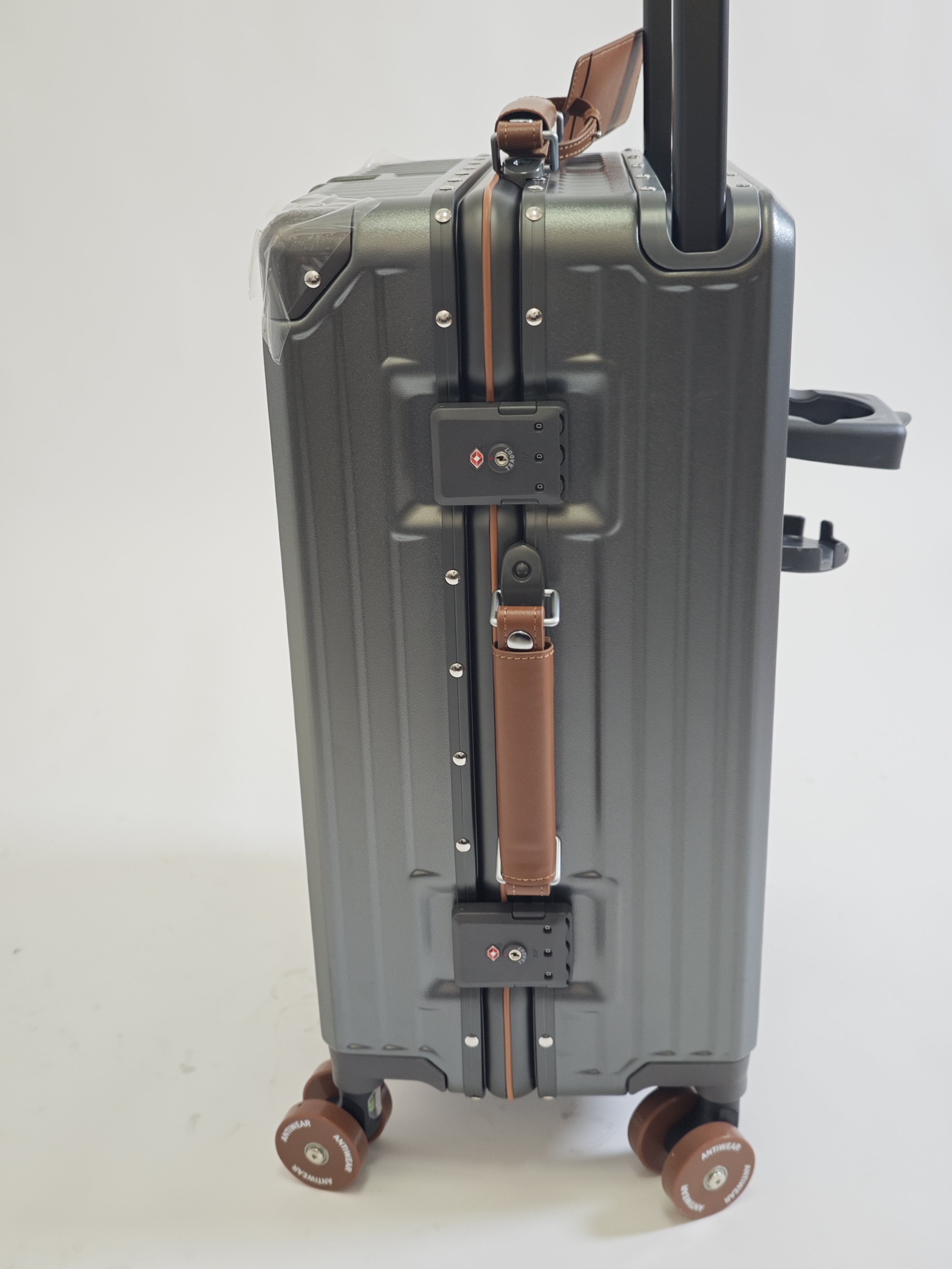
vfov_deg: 50.1
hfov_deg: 38.7
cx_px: 476
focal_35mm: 37
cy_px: 634
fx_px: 1357
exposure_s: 1/100
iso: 125
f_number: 1.6
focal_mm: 6.55
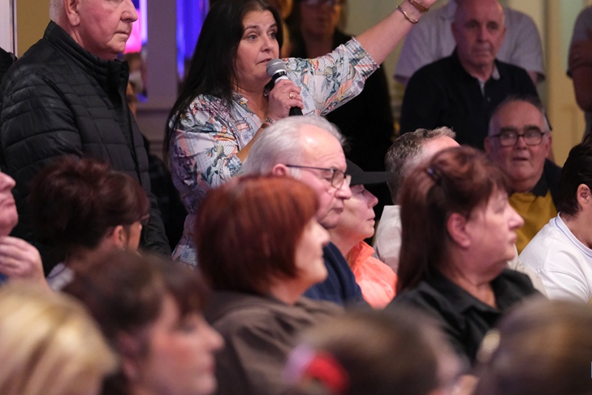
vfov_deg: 5.1
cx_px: 356
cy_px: 153
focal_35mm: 268
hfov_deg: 7.7
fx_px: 4407
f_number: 2.8
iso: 6400
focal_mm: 140
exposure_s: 1/60
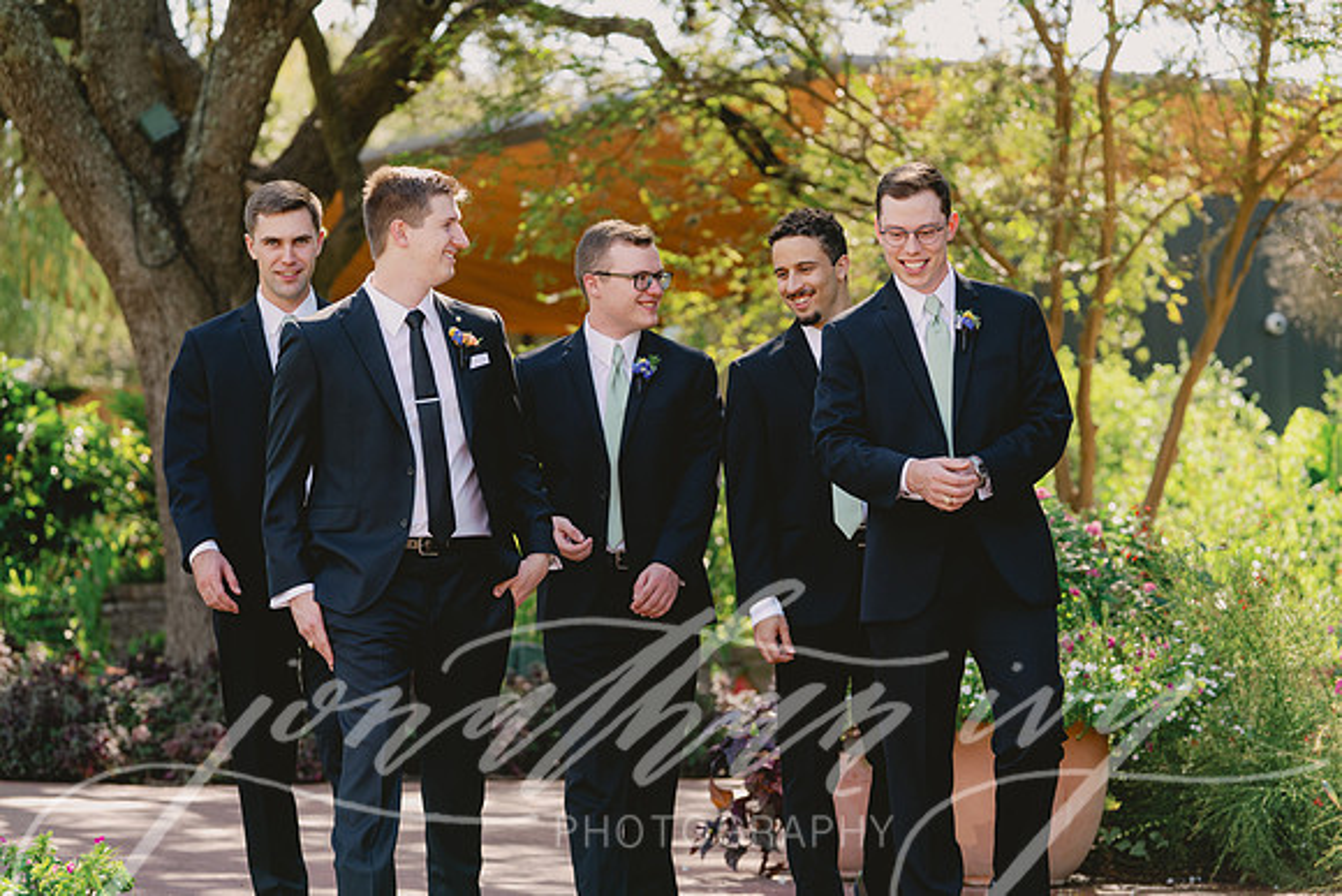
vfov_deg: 11.2
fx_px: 4586
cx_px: 671
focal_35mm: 123
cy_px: 448
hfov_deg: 16.6
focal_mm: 123
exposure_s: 1/400
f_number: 4.5
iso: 400
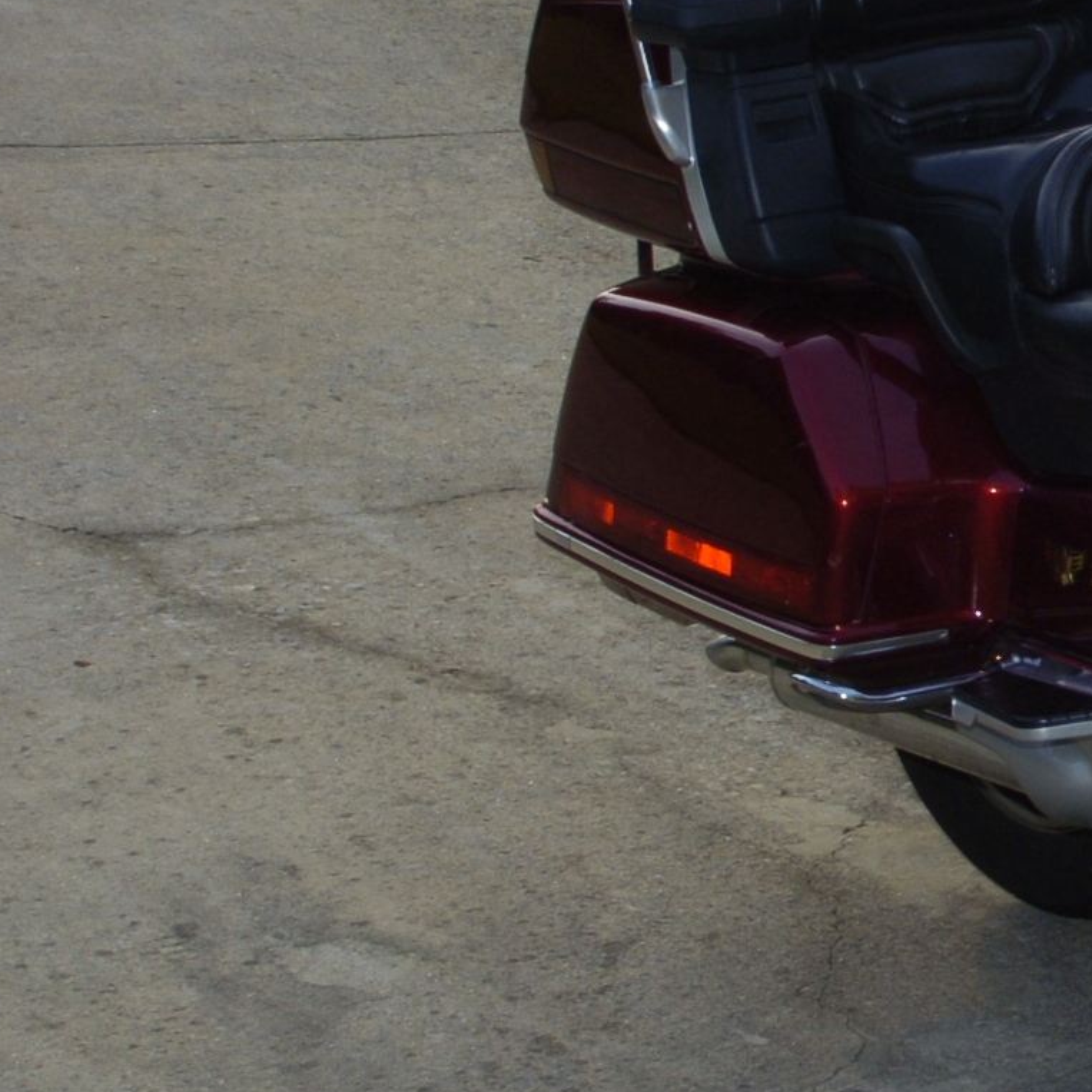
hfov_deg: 14.1
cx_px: 1672
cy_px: 376
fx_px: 4104
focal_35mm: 115
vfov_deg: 15.1
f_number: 10
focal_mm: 28
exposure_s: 1/160
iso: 200
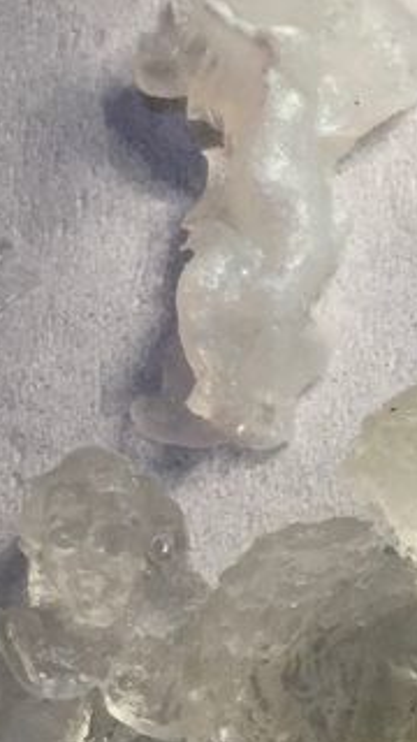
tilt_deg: -73.2
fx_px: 2123
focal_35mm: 108
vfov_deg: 19.7
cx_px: 948
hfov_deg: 10.0
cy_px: 533
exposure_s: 1/120
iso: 40
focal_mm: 3.3
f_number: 2.4
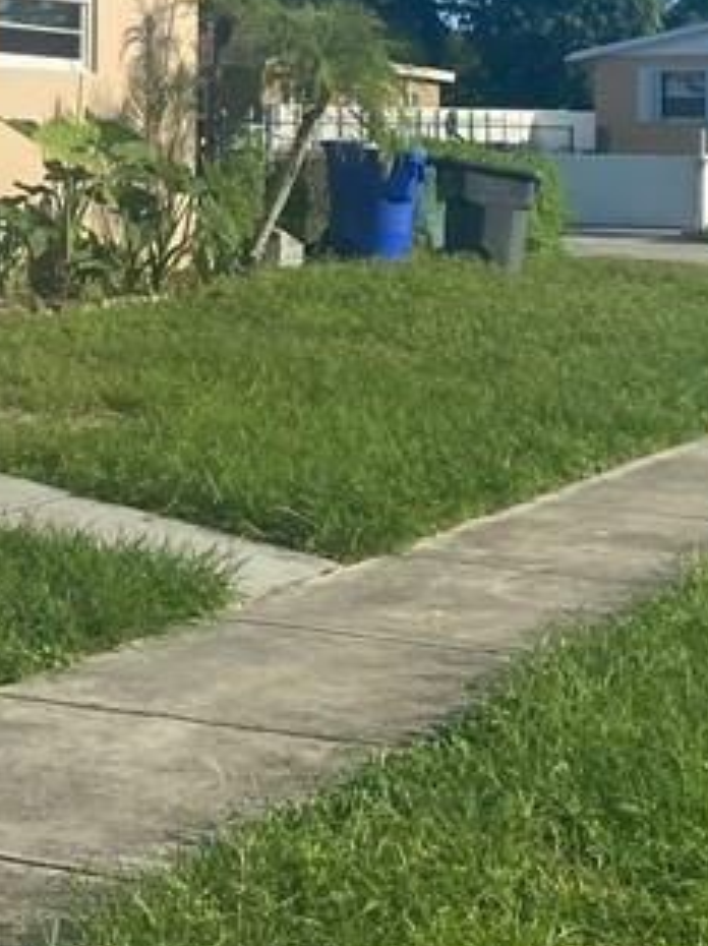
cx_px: 119
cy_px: 15
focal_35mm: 86
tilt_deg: +2.9
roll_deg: -0.8
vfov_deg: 22.0
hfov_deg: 17.0
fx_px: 2349
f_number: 1.8
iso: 32
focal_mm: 4.25
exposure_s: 1/3205
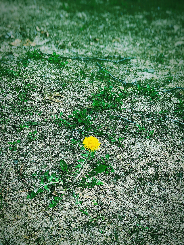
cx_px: 92
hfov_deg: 25.7
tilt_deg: -47.3
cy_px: 122
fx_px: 404
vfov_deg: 33.8
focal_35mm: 57
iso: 32
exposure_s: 1/120
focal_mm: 6.6
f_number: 2.8
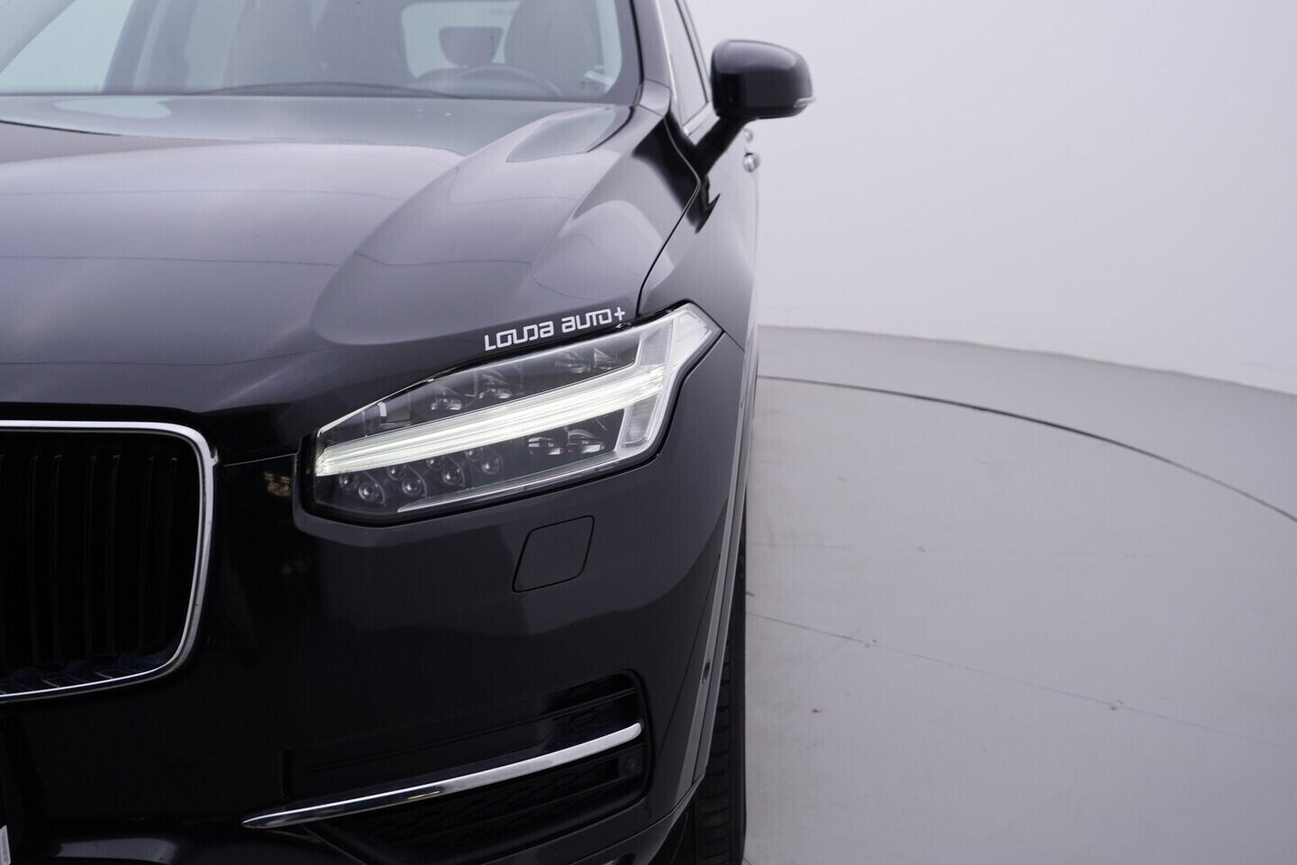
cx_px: 648
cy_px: 432
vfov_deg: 36.9
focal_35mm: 36
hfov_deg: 53.1
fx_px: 1297
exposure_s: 1/80
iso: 125
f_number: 4
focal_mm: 24
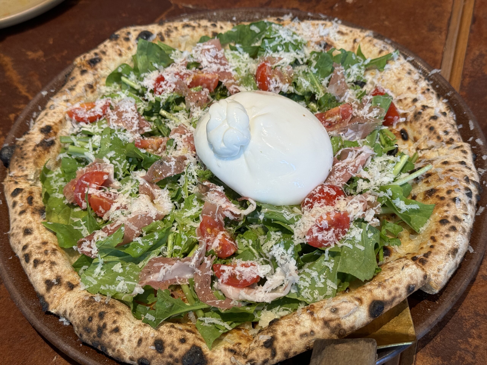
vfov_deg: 30.3
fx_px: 675
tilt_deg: -50.4
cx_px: 244
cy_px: 182
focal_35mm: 48
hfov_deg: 39.7
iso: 80
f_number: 1.78
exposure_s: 1/121
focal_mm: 6.76
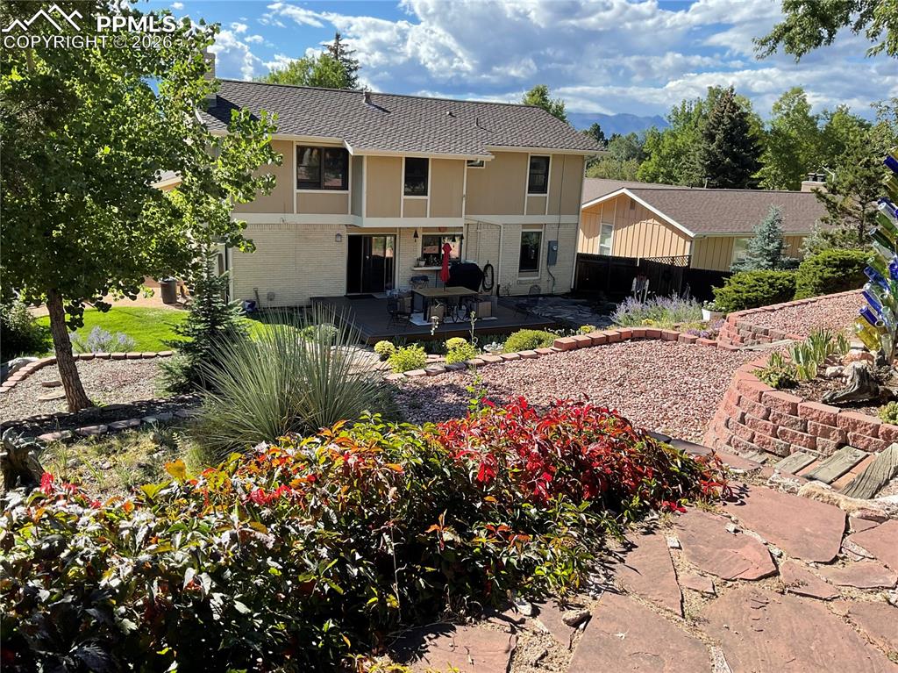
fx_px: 752
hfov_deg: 61.7
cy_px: 336
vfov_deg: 48.2
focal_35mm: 29
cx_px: 449
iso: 16
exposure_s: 1/728
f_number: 1.8
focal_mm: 3
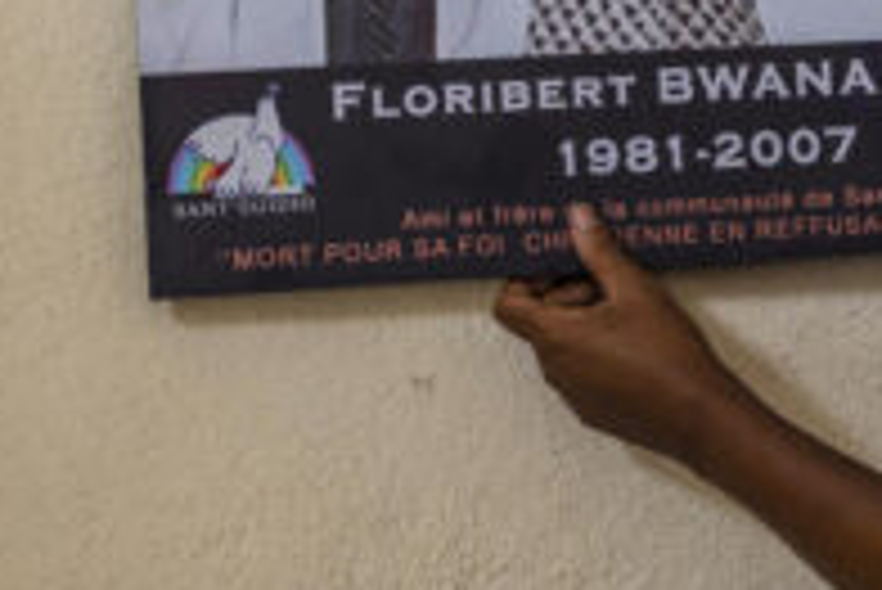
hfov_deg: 15.2
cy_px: -117
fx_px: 3285
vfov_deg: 10.1
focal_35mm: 134
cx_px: 720
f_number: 4.5
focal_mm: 35
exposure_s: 1/125
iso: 500
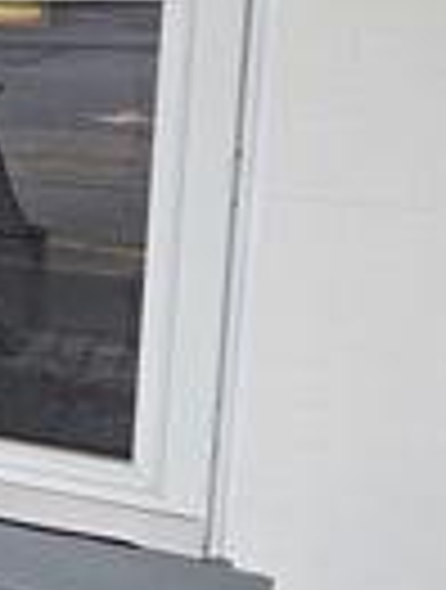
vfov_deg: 25.4
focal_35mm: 76
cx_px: -608
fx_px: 1299
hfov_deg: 14.0
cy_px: 171
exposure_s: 1/120
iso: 64
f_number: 2.2
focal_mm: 2.2
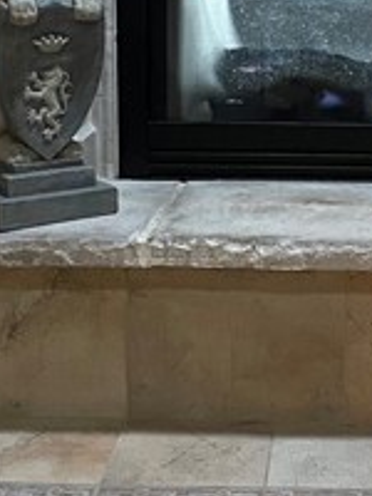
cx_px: 290
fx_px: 1189
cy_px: 45
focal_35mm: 83
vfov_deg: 22.9
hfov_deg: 17.6
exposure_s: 1/30
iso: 800
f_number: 1.6
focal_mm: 4.2
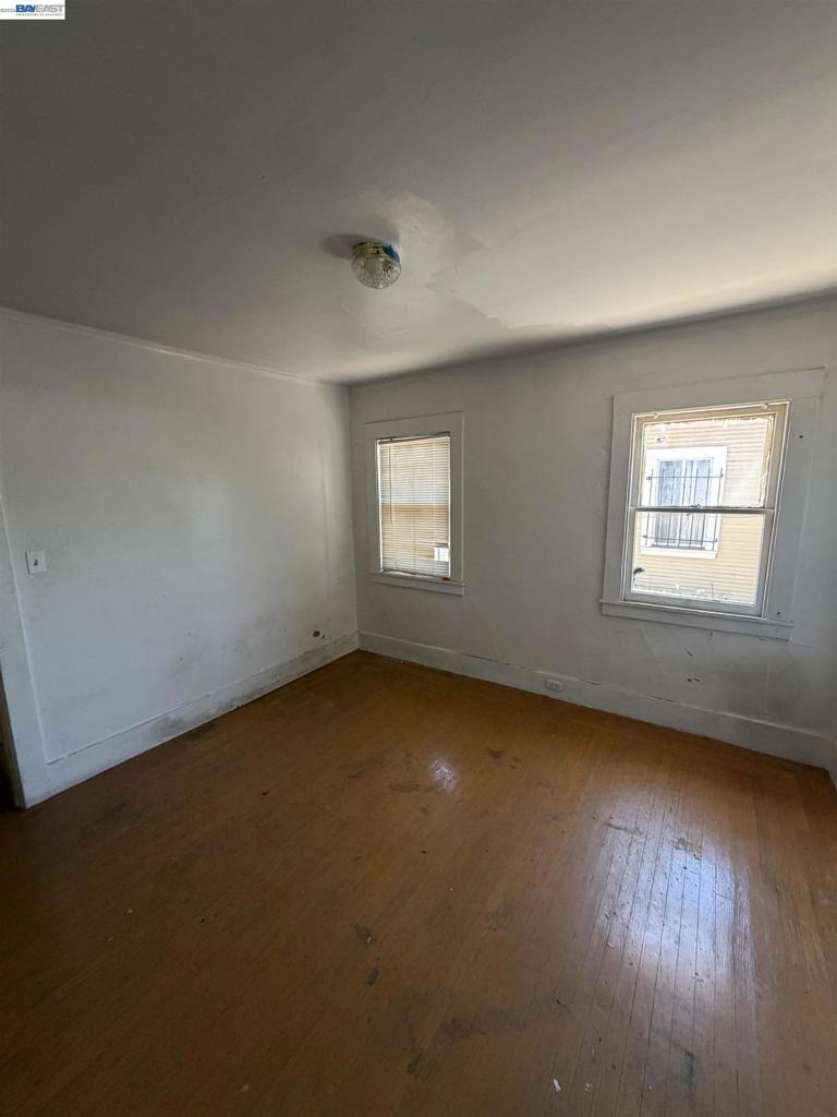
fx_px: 451
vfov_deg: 102.1
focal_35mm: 14
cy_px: 558
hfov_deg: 85.7
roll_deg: +0.4
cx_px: 418
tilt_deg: -7.4
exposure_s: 1/121
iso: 320
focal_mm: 2.22
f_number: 2.2
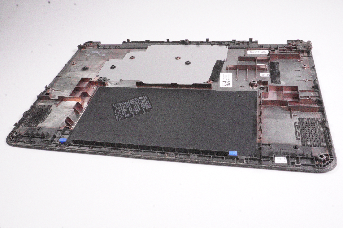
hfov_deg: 59.5
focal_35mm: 32
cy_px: 114
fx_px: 300
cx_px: 172
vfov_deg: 41.6
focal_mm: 21
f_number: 25
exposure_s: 1/200
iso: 12800
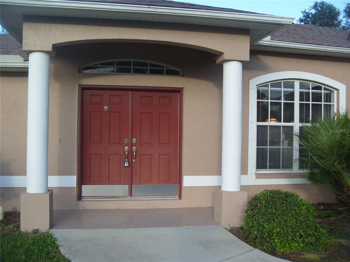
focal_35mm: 35
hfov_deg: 52.6
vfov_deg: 40.7
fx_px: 354
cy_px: 131
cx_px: 175
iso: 80
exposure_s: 1/350
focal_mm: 7.8
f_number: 2.8
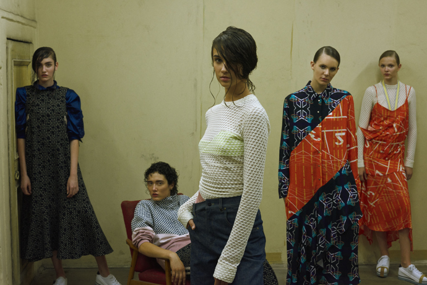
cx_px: 214
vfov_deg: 27.0
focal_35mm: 50
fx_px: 593
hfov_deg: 39.6
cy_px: 142
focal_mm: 50
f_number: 8
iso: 1600
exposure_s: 1/80
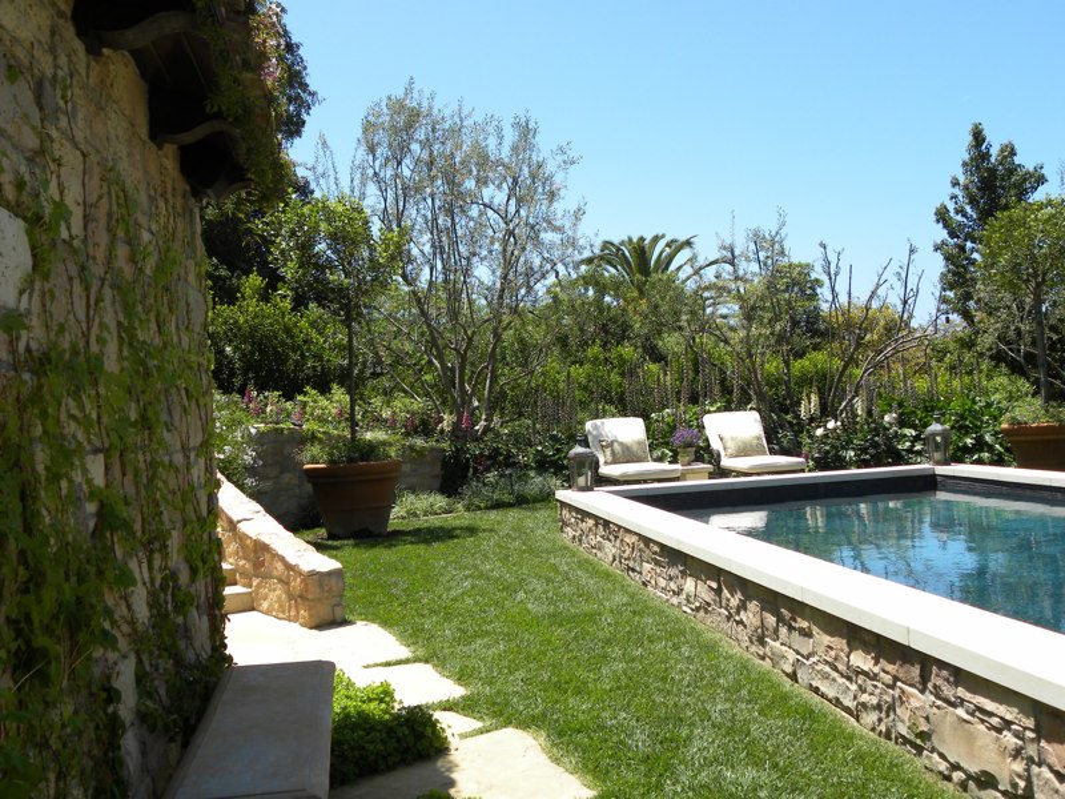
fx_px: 1015
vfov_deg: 42.9
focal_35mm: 33
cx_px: 532
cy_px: 400
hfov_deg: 55.4
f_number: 3.2
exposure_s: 1/615
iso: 64
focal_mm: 5.9
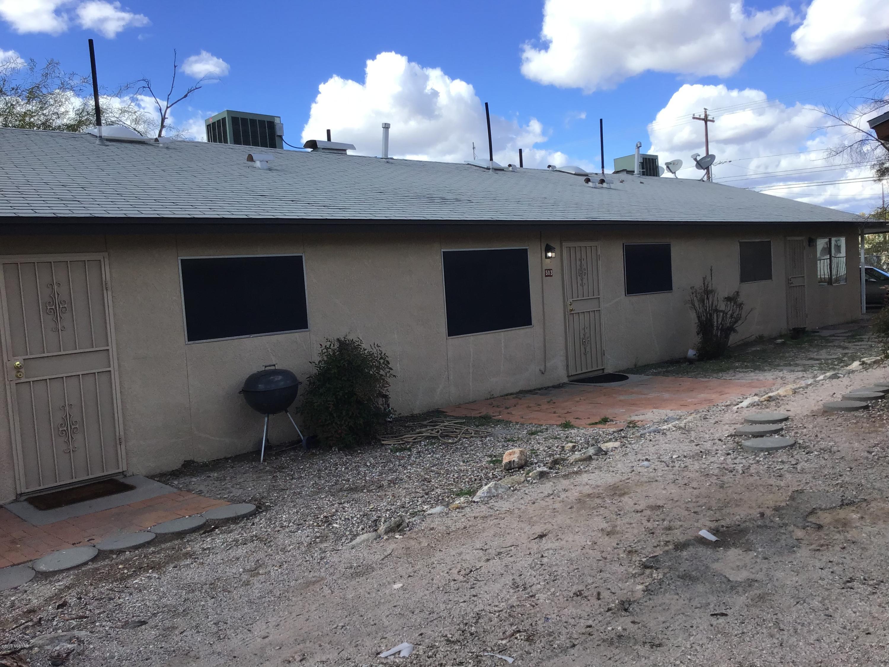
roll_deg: +2.7
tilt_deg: -4.7
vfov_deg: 45.4
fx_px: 796
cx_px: 444
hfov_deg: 58.4
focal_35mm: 31
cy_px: 334
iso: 25
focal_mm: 3.3
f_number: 2.4
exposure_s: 1/791
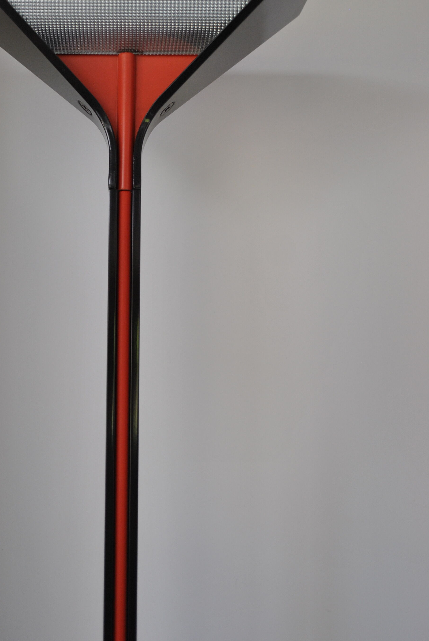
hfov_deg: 28.4
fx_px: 838
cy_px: 225
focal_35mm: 47
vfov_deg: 41.4
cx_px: 125
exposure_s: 1/30
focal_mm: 22
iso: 220
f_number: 3.8
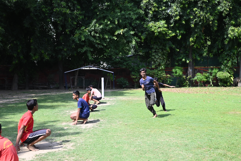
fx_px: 288
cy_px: 80
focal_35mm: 43
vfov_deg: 31.2
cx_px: 120
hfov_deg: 45.4
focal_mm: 43
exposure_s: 1/400
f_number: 8
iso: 500
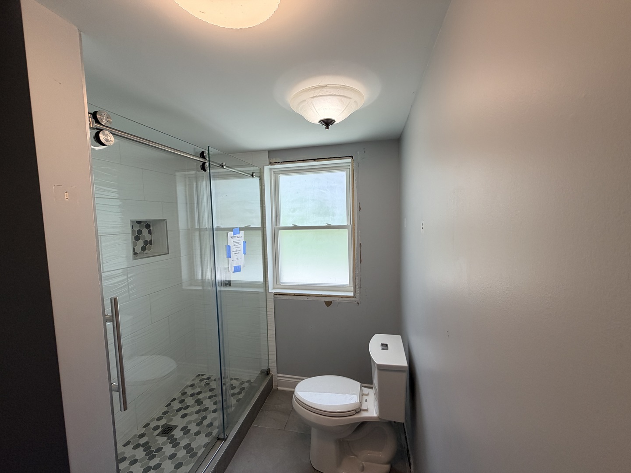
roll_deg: +2.6
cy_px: 236
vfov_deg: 85.7
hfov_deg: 102.1
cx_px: 316
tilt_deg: -3.7
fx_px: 255
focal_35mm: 14
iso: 100
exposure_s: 1/120
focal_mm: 2.22
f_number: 2.2
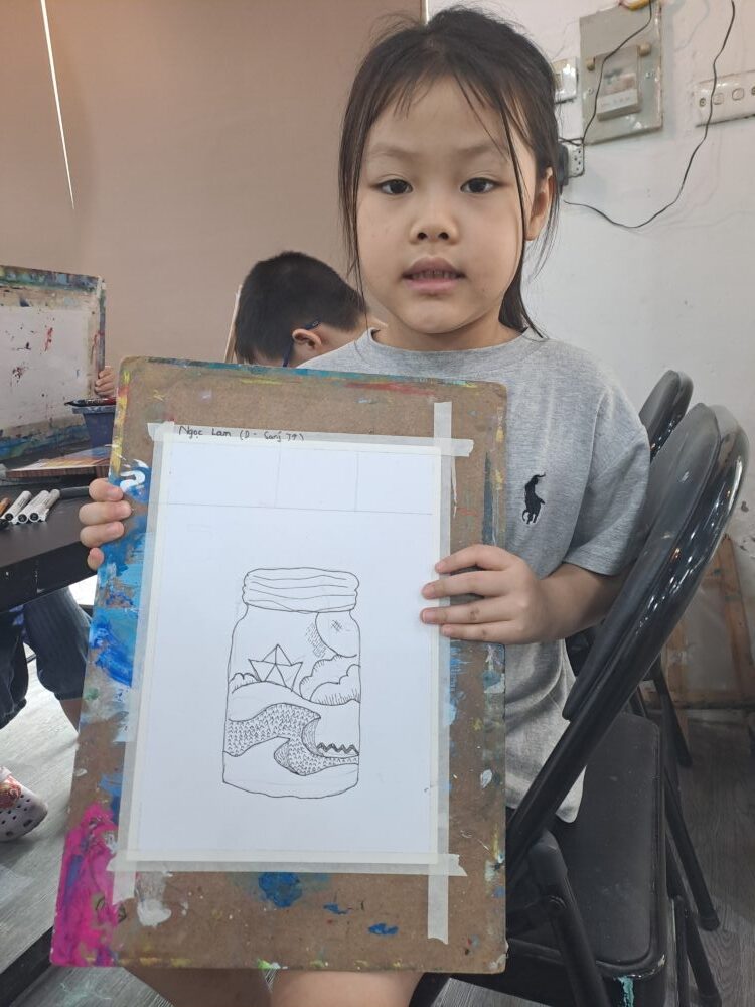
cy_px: 504
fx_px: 727
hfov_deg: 54.9
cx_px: 378
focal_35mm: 25
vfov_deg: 69.4
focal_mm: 4.65
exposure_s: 1/60
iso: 160
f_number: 1.8
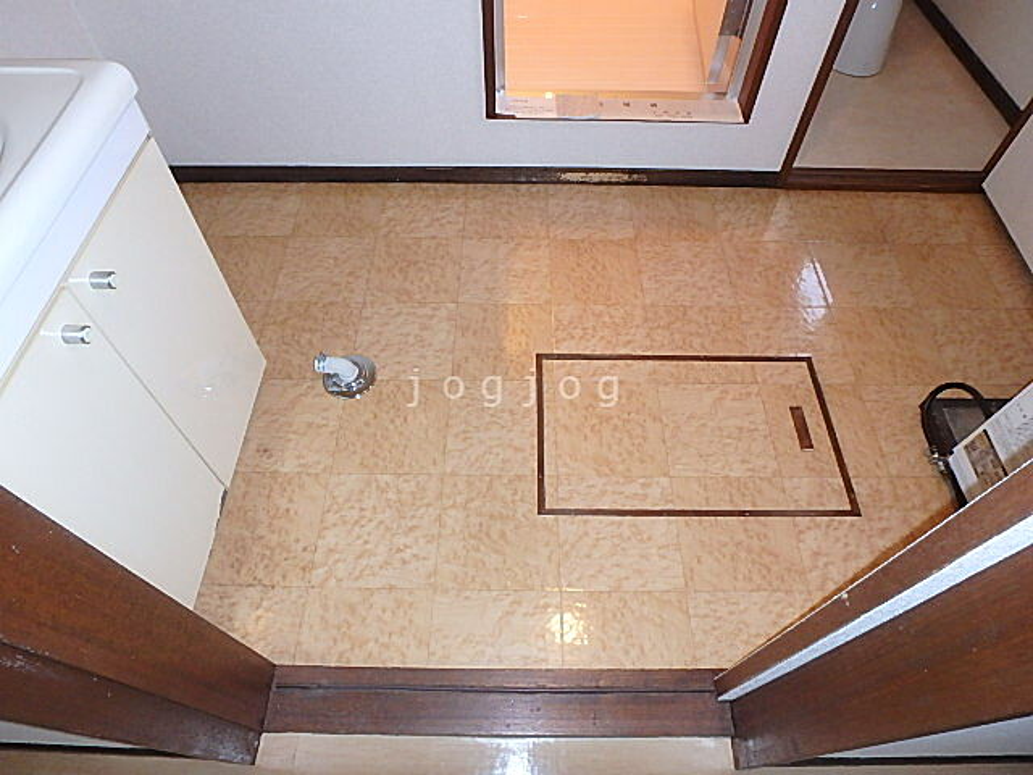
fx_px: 627
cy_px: 388
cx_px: 516
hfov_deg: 79.0
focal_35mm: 21
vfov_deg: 63.4
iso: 400
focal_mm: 3.7
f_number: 3.5
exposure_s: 1/30
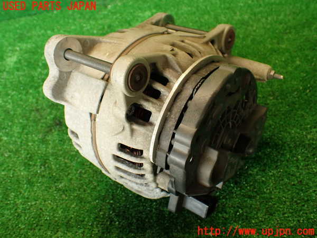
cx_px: 158
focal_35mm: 32
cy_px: 119
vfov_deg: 44.2
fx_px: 293
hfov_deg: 56.8
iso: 200
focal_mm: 5.79
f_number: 2.4
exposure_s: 1/30
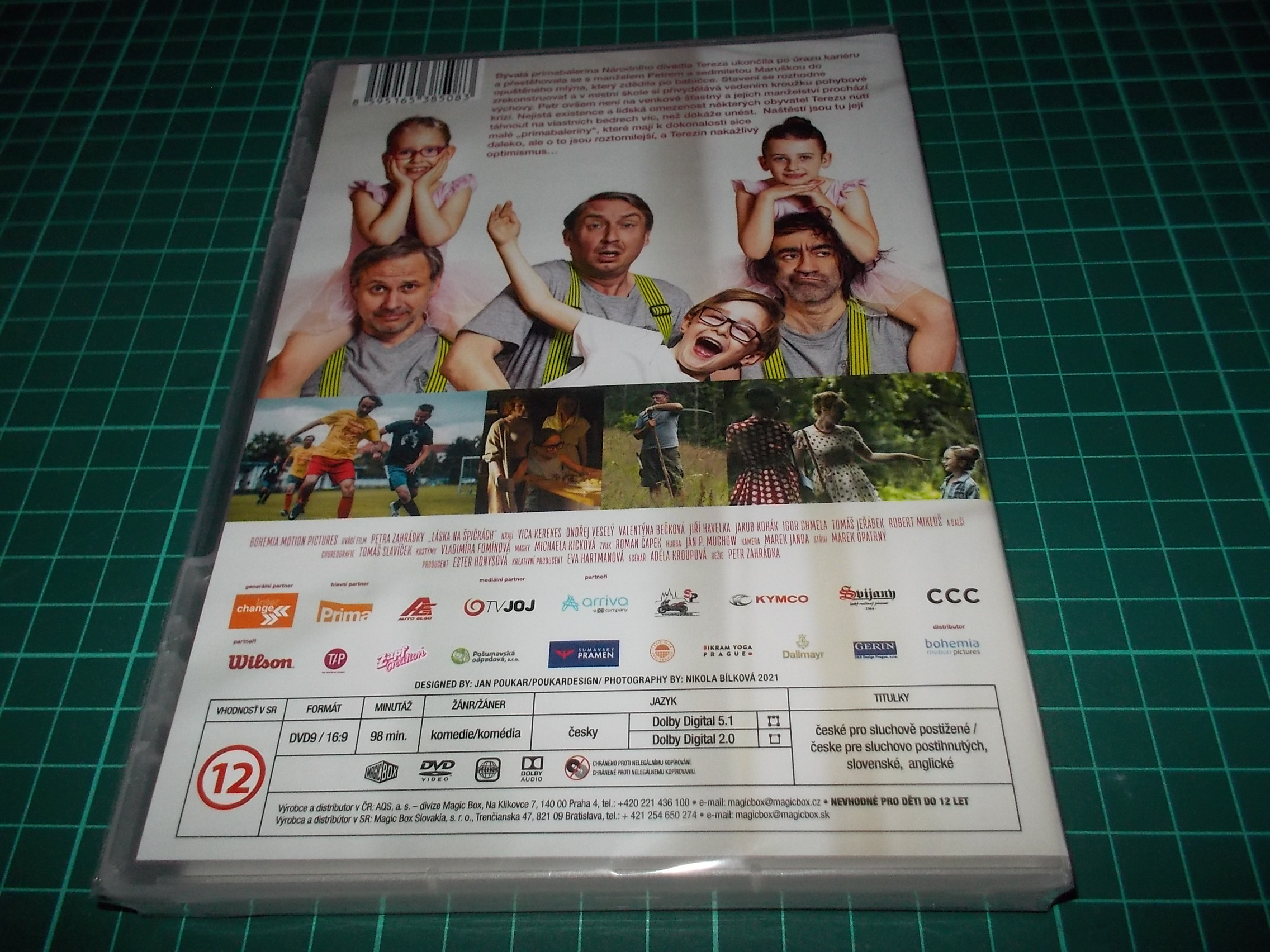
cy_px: 476
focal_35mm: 29
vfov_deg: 48.2
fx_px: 1064
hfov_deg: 61.7
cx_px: 635
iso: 200
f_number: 3.3
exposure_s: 1/30
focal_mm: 4.1
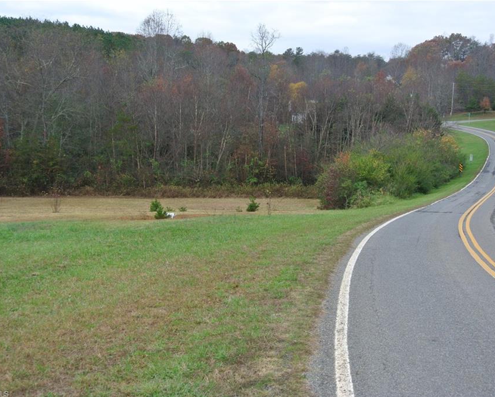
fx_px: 747
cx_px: 268
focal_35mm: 51
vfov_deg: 29.7
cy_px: 199
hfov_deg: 36.6
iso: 100
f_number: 4.5
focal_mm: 16.9
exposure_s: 1/320
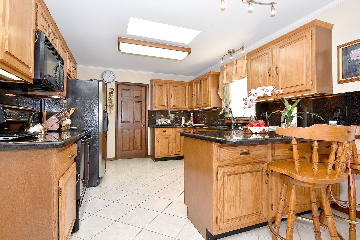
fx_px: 180
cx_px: 180
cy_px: 120
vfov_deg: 67.4
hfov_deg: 90.0
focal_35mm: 18
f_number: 7.1
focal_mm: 12
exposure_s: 1/25
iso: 320
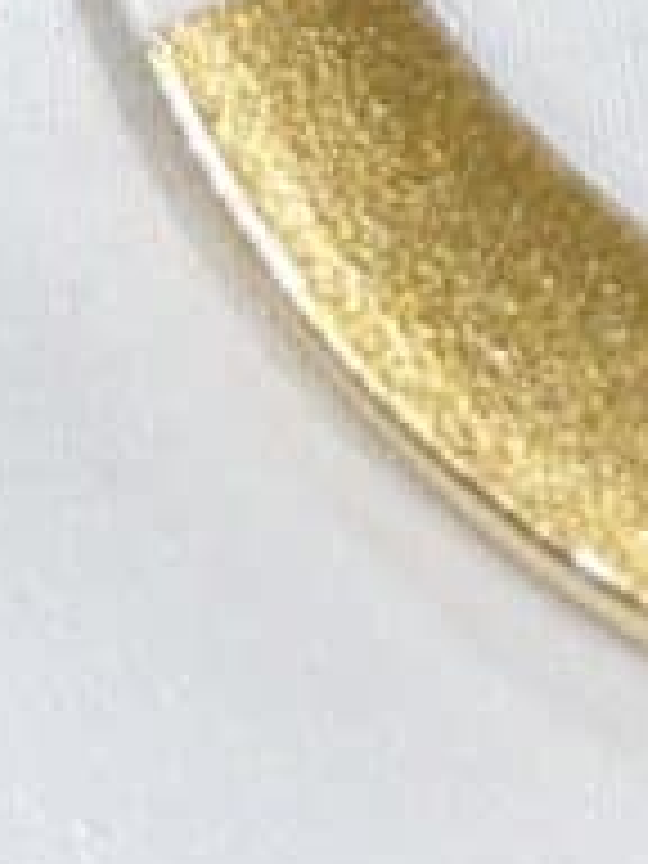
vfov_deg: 6.8
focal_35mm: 278
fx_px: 6939
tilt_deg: -45.3
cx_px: 1593
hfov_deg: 5.2
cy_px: -1125
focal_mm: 5.96
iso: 32
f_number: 1.6
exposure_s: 1/261
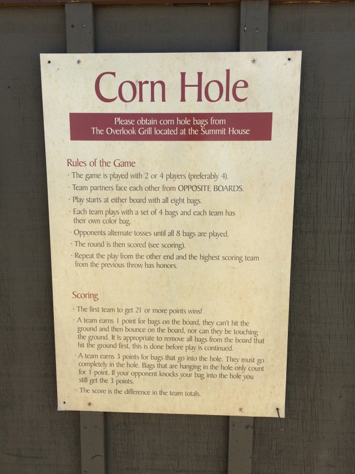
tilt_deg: -10.6
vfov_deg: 61.7
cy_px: 237
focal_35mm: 29
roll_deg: +0.9
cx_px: 178
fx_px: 396
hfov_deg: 48.2
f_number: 2.2
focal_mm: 4.15
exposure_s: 1/1053
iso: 32
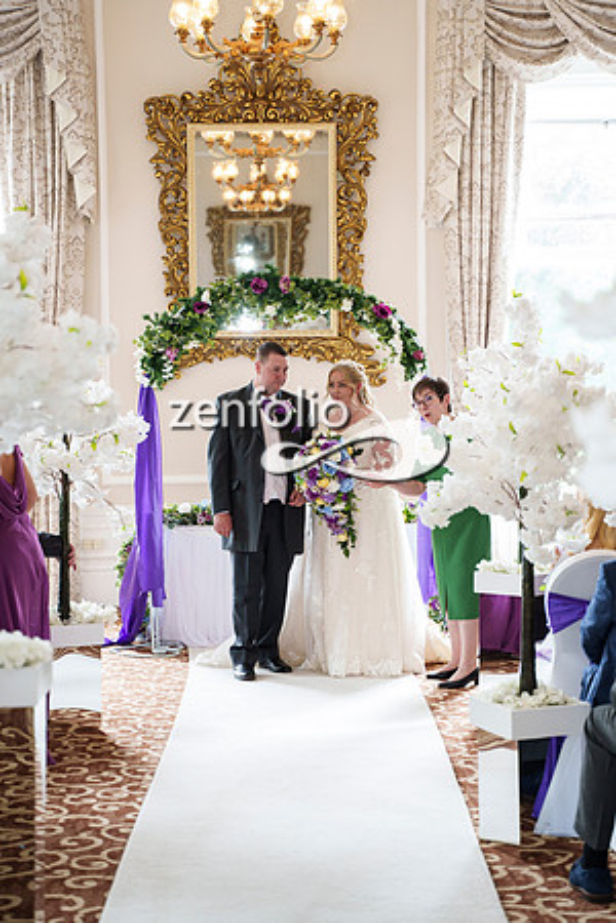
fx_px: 1925
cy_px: 462
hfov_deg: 18.2
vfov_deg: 27.0
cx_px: 308
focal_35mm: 75
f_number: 3.5
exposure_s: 1/250
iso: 1600
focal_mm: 75
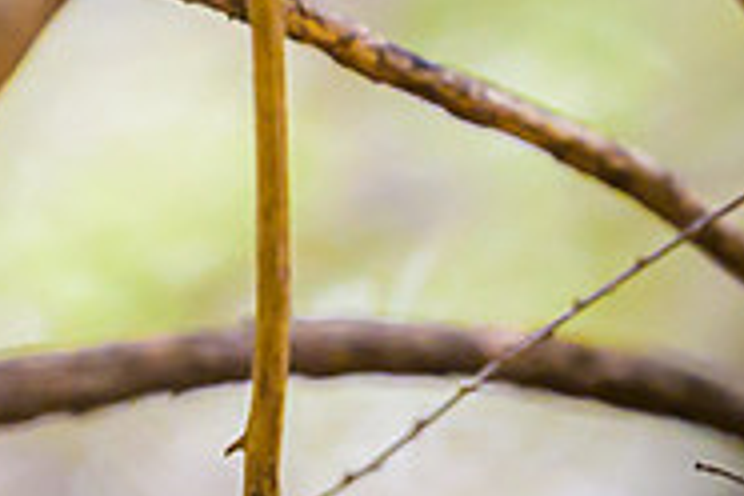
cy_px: -313
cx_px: -66
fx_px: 49327
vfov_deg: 0.6
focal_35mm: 2387
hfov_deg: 0.9
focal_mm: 400
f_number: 2.8
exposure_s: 1/1000
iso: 3200
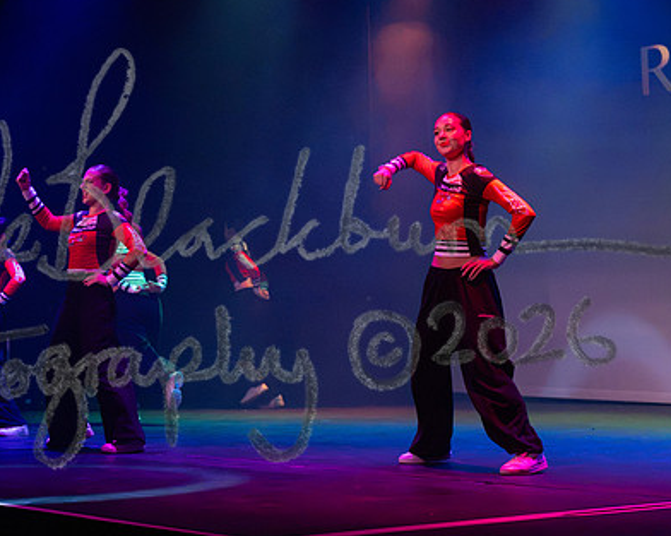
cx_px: 165
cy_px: 168
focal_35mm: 81
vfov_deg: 18.9
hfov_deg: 23.3
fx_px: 1607
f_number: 5
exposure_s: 1/400
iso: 6400
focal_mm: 50
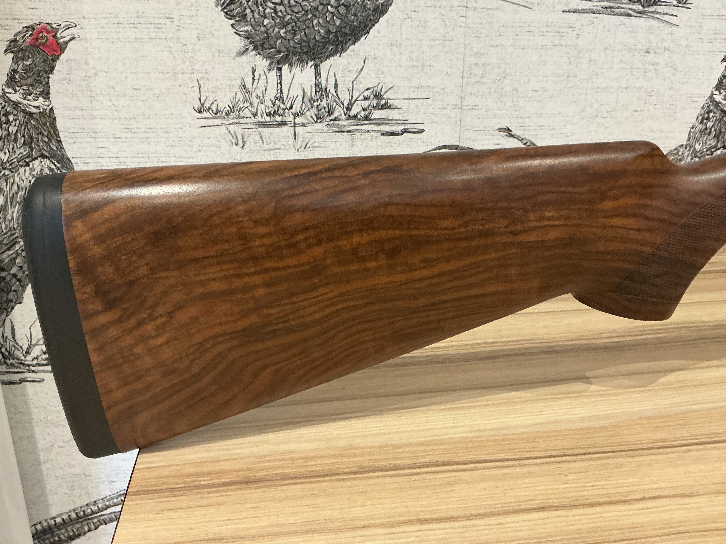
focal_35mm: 29
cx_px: 363
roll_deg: +0.0
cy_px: 272
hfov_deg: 61.7
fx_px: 608
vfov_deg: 48.2
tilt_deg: -20.5
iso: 200
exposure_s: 1/60
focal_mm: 3
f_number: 1.8
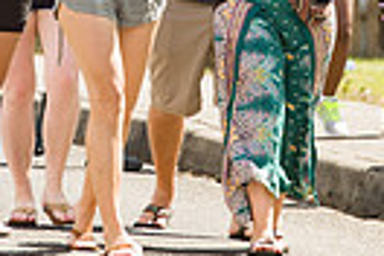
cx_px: 111
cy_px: -116
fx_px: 8917
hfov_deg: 2.5
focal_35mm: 836
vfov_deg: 1.6
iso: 100
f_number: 6.3
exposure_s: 1/160
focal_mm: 190
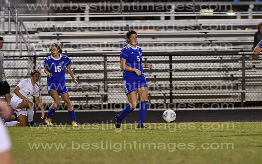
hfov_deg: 4.6
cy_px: 77
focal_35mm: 461
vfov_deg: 2.9
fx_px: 3293
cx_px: 131
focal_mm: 300
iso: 10000
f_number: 3.5
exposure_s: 1/640
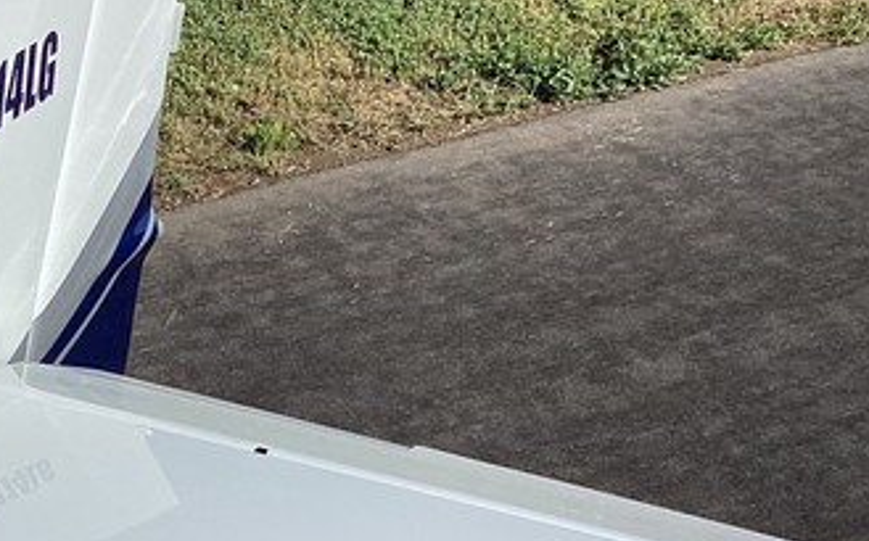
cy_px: 385
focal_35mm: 80
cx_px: 90
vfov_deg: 16.2
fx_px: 1893
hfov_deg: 25.1
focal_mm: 3.3
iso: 25
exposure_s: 1/3401
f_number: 2.4
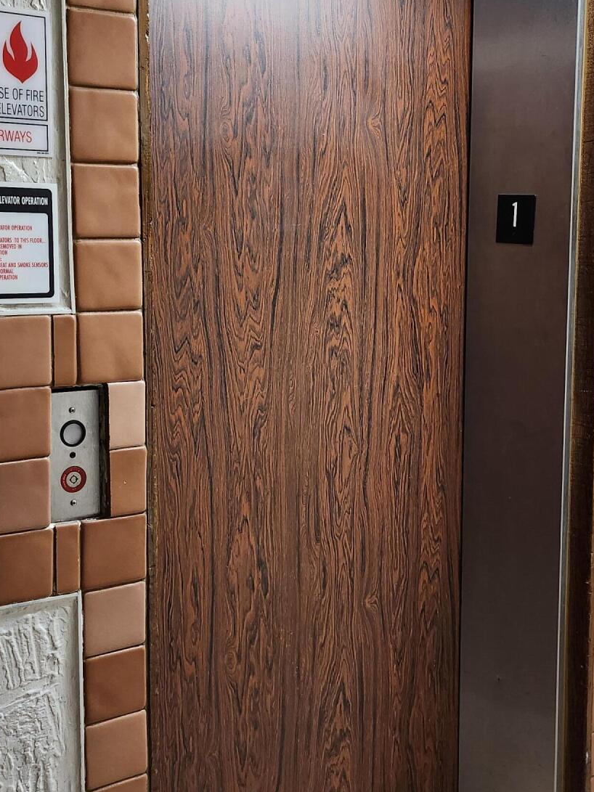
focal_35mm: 44
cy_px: 351
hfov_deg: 32.9
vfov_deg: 42.9
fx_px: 1007
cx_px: 283
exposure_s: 1/120
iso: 400
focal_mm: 5
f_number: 1.8
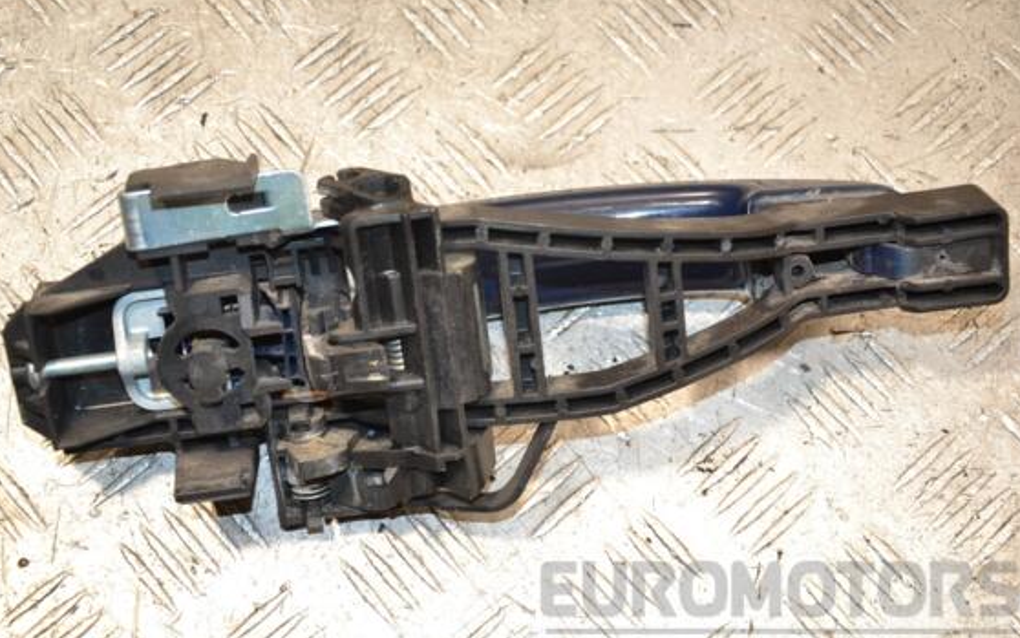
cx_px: 506
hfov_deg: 29.8
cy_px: 346
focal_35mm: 69
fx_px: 1918
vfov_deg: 18.9
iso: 800
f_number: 5.6
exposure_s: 1/200
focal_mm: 42
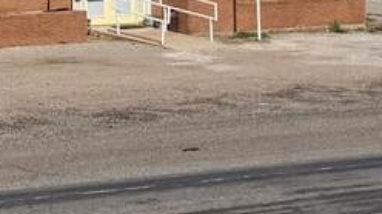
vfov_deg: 8.4
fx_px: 1366
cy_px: -257
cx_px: 88
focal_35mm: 135
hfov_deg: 15.8
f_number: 1.78
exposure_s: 1/7353
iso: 80
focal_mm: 6.76
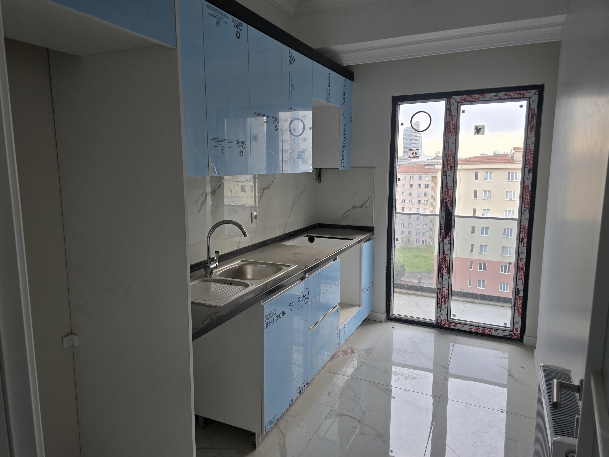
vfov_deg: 56.8
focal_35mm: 24
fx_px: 422
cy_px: 233
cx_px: 294
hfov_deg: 71.6
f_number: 1.7
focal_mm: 6.3
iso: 40
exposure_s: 1/180
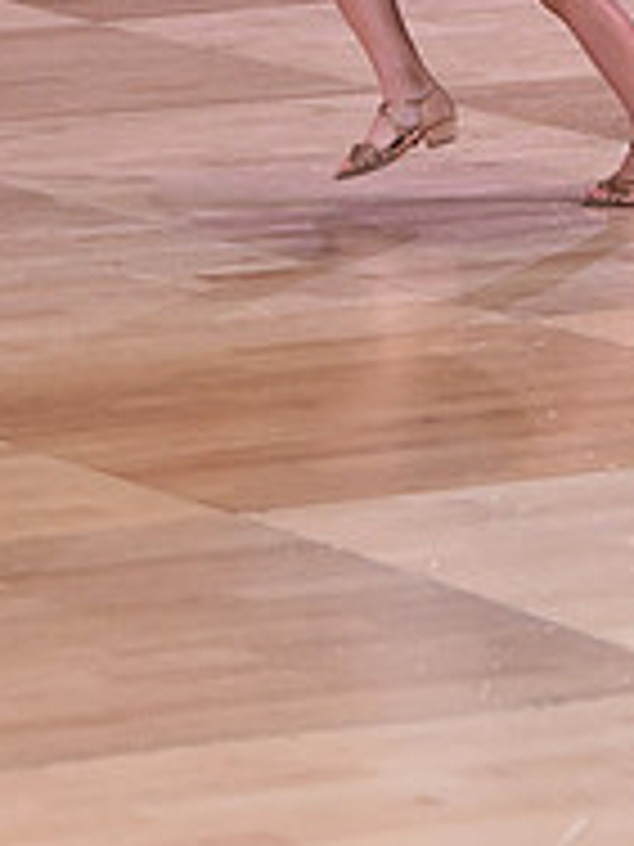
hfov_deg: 4.5
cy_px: -396
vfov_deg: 6.0
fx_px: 7985
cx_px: 97
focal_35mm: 327
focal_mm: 110
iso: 1600
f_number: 6.3
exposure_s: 1/250
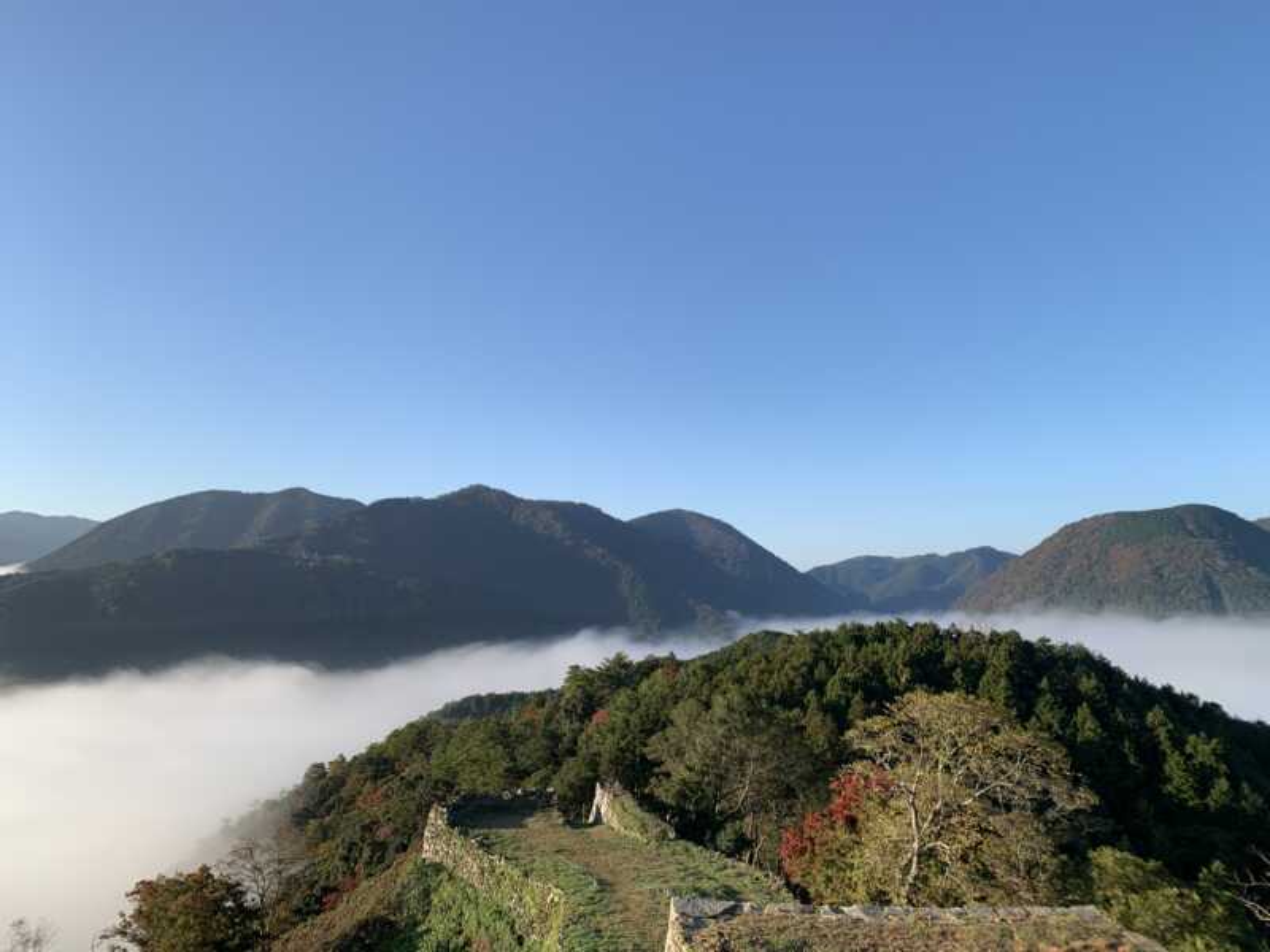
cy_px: 476
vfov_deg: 53.1
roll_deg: -1.5
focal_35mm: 26
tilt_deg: +8.5
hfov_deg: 67.3
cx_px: 635
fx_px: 954
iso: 25
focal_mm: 4.25
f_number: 1.8
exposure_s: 1/1610
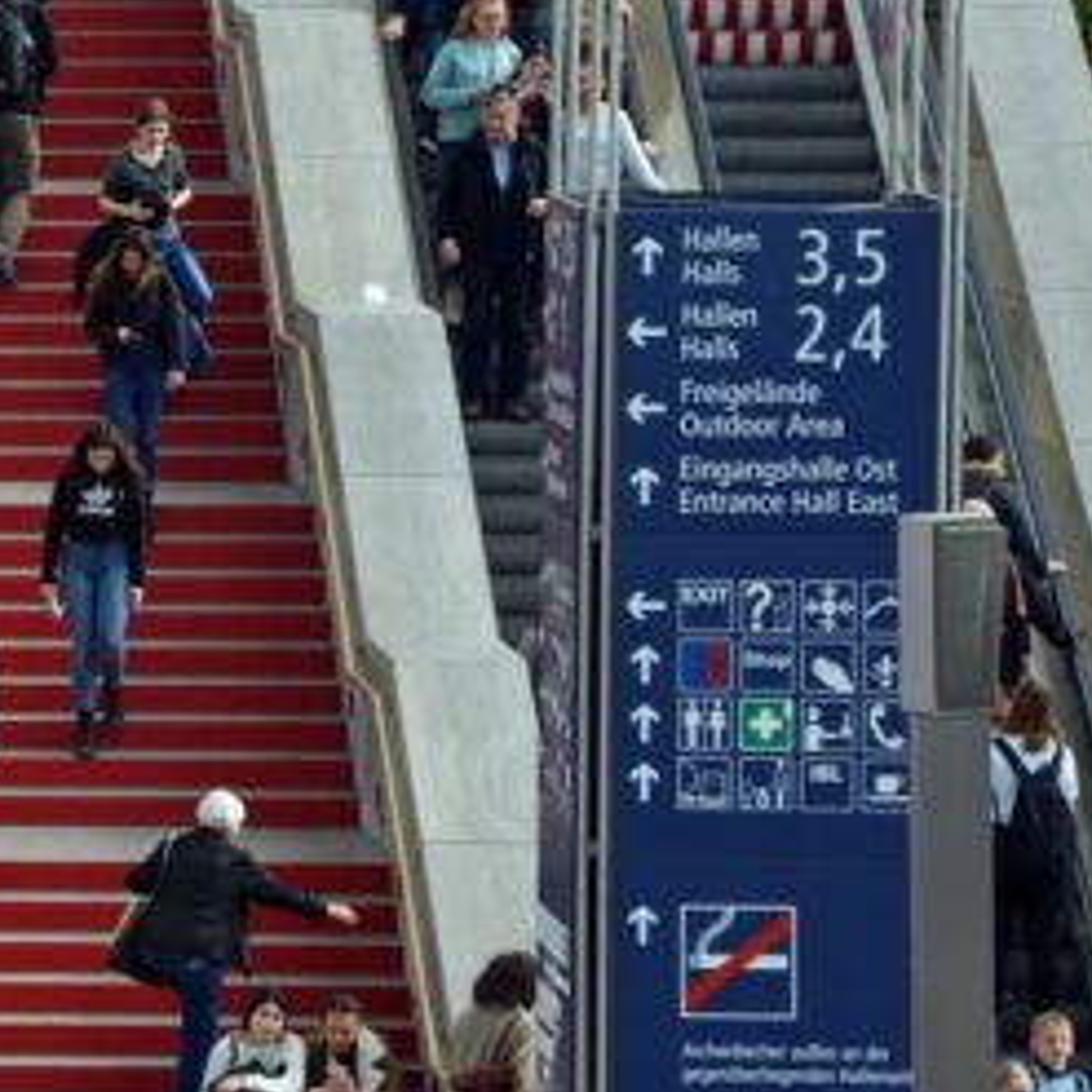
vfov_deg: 5.8
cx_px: -424
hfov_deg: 5.7
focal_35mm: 304
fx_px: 10857
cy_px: 382
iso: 200
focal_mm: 85
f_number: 8
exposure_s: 1/250
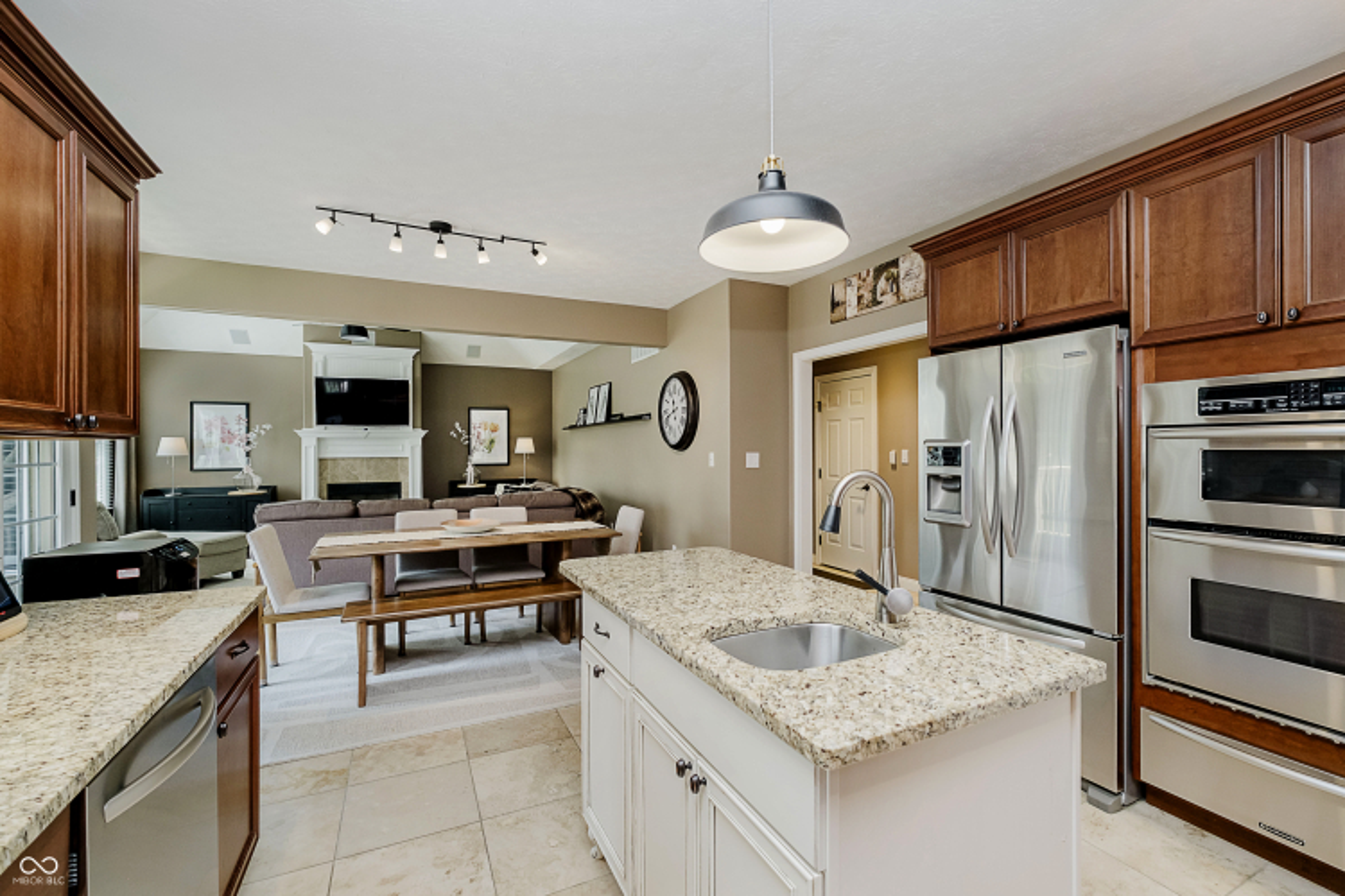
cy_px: 448
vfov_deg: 77.3
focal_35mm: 15
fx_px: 560
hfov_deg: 100.4
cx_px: 672
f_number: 4
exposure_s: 1/25
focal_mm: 10
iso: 500
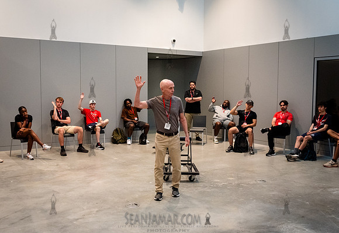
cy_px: 119
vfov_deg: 35.1
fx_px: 369
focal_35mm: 39
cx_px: 161
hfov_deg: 49.3
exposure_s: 1/320
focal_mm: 35
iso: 6400
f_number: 4
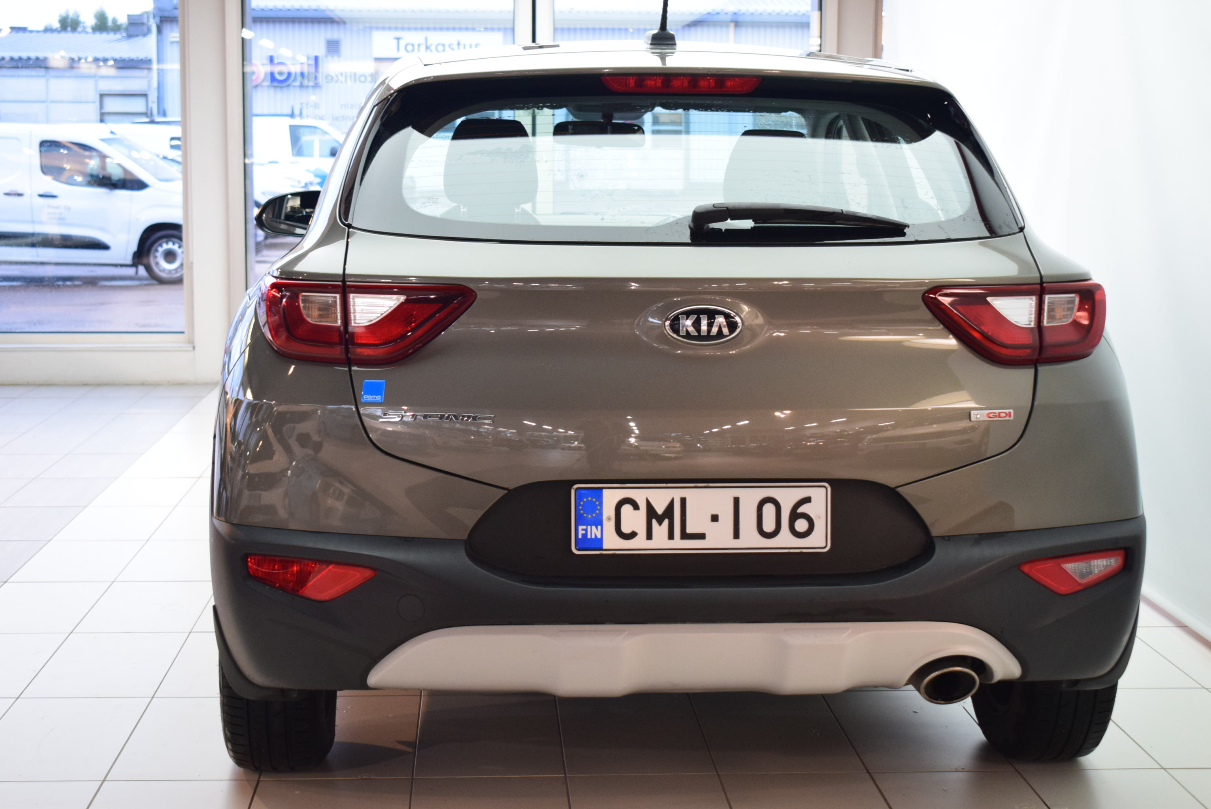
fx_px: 2020
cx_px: 606
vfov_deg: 22.7
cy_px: 404
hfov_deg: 33.4
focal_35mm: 60
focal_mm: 40
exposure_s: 1/80
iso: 1600
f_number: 4.8
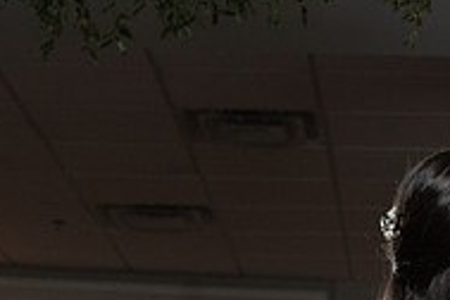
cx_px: 585
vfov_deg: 7.1
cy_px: 460
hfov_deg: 10.6
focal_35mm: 189
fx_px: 2362
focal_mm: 54
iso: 2000
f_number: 5.6
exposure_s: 1/200
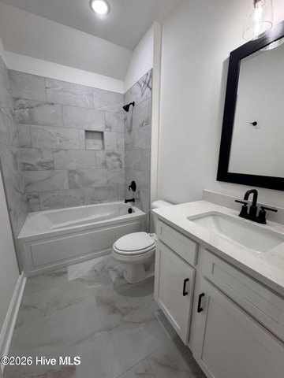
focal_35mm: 14
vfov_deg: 102.1
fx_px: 153
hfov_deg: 85.7
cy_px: 189
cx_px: 142
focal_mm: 2.22
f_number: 2.2
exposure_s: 1/120
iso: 100
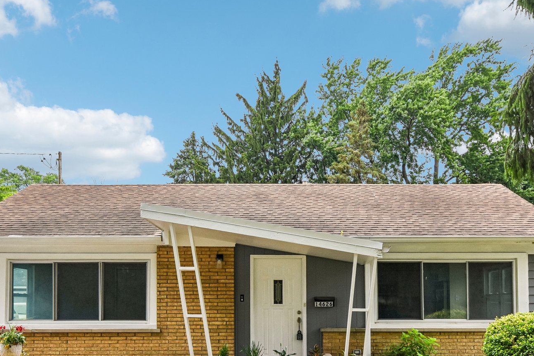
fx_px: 638
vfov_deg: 30.5
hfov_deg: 45.4
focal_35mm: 43
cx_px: 278
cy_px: 281
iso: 400
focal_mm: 18
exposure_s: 1/200
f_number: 8
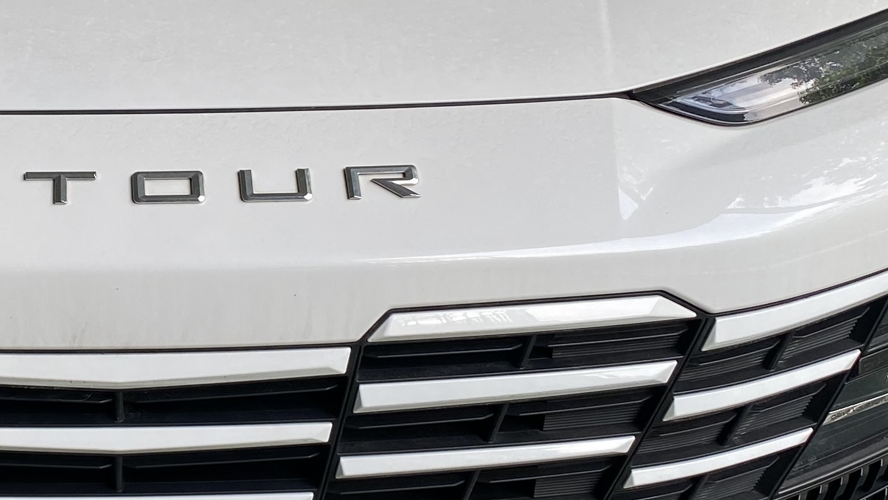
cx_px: 95
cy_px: 138
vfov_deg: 15.6
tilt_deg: -13.5
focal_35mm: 77
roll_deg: +1.0
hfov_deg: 26.6
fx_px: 1813
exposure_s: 1/317
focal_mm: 4.25
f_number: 1.8
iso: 32
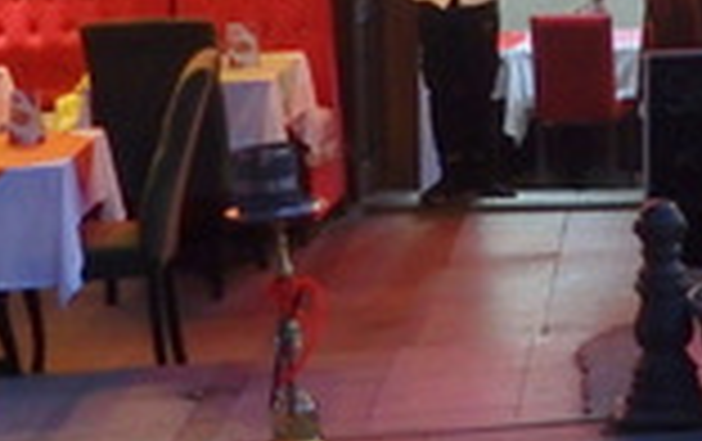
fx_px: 2797
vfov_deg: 8.9
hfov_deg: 14.0
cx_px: 752
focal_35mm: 146
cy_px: -70
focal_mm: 7.7
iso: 800
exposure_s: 1/13
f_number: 4.8
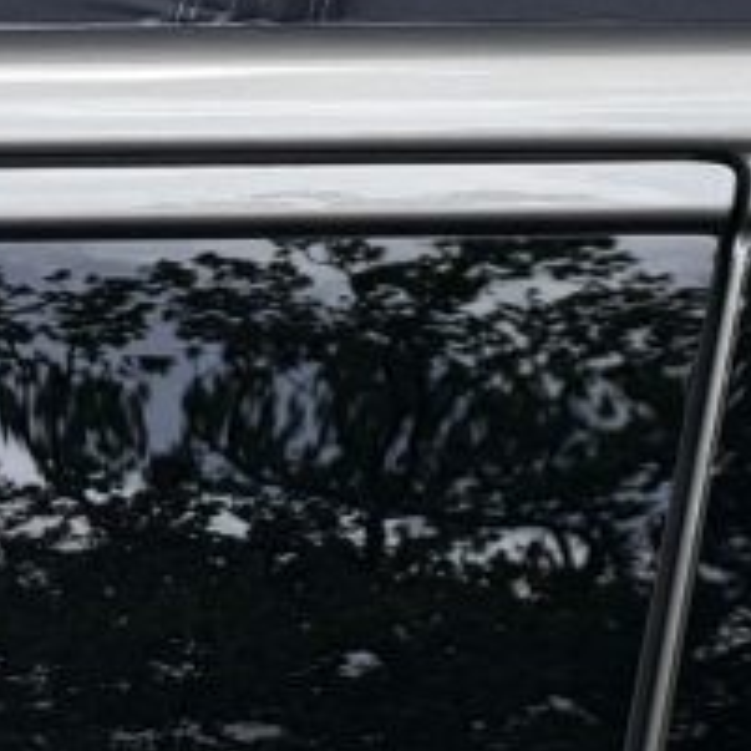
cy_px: -471
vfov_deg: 14.7
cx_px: 1805
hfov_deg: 12.6
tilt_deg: +15.6
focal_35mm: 108
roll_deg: -1.2
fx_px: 2651
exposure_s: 1/6173
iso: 80
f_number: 1.78
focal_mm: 6.76
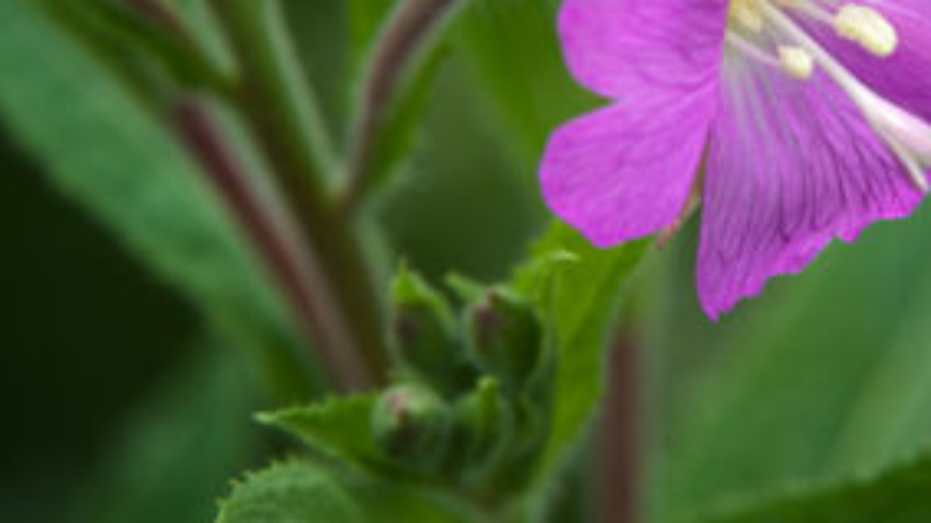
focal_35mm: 999
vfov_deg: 1.2
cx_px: 786
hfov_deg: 2.2
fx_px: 24655
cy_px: 99
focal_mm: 300
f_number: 11
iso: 1000
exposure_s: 1/80
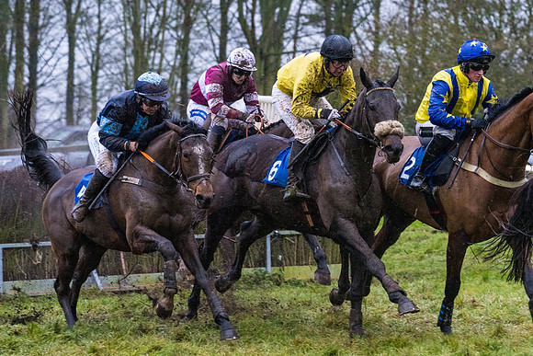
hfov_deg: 11.2
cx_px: 362
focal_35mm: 183
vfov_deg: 7.5
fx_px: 2713
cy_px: 144
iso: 5000
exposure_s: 1/1000
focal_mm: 135
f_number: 4.5
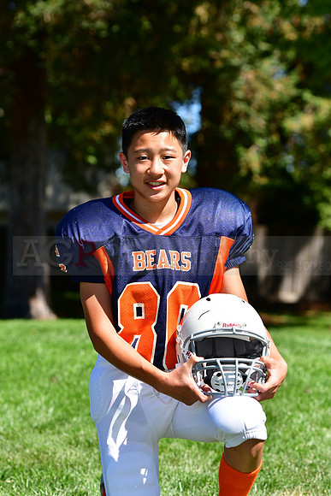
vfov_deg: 13.0
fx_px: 2171
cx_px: 166
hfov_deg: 8.7
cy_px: 248
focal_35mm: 158
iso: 400
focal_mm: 105
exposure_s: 1/2500
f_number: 4.5
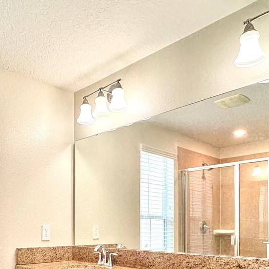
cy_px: 227
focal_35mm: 36
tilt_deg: -0.1
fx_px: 317
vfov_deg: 43.2
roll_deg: -0.6
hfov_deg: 44.9
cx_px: 77
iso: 50
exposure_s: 1/120
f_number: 2.2
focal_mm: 2.22
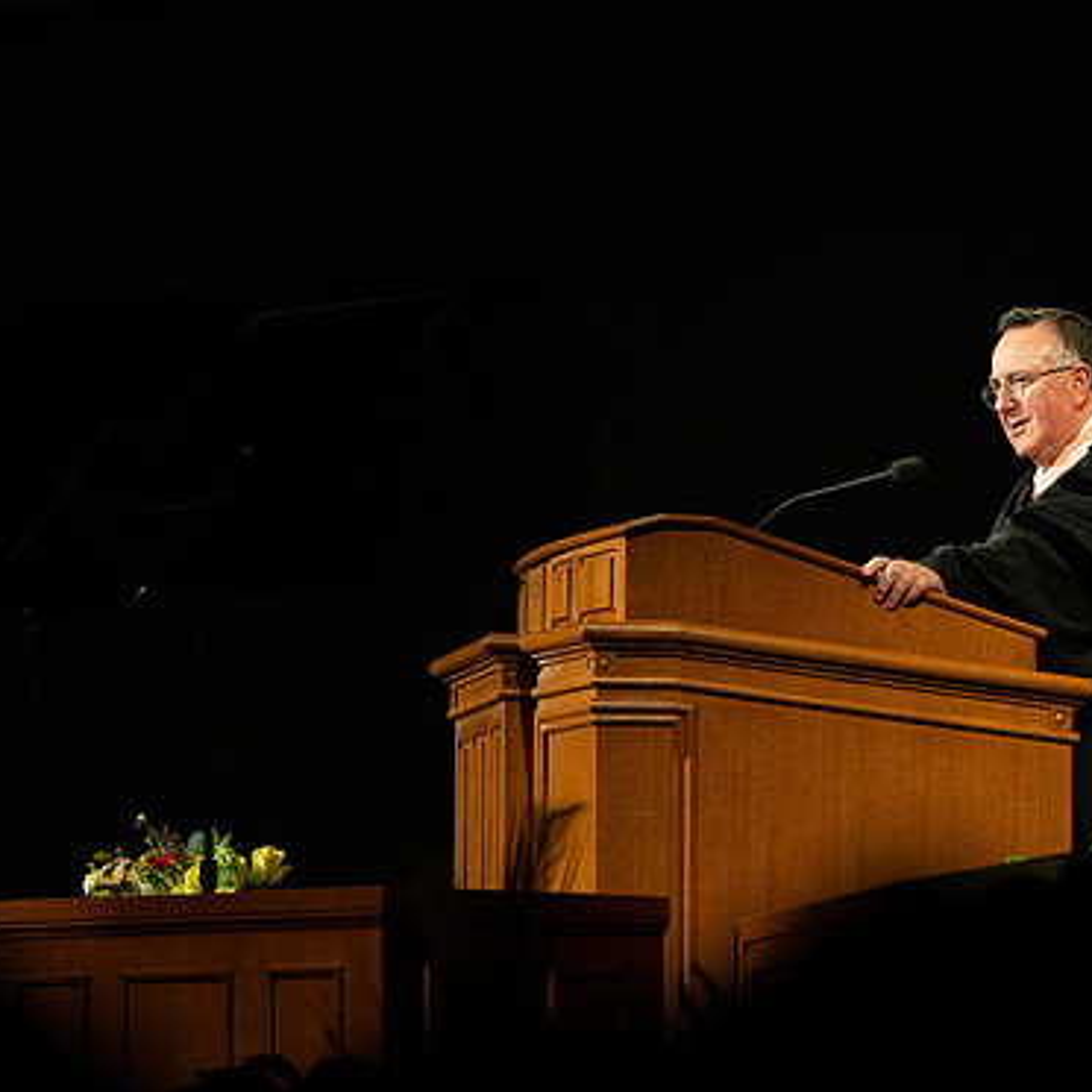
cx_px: 928
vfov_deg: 6.0
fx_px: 10457
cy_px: 416
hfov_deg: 6.0
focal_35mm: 293
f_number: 2.8
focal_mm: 180
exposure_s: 1/250
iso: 1250
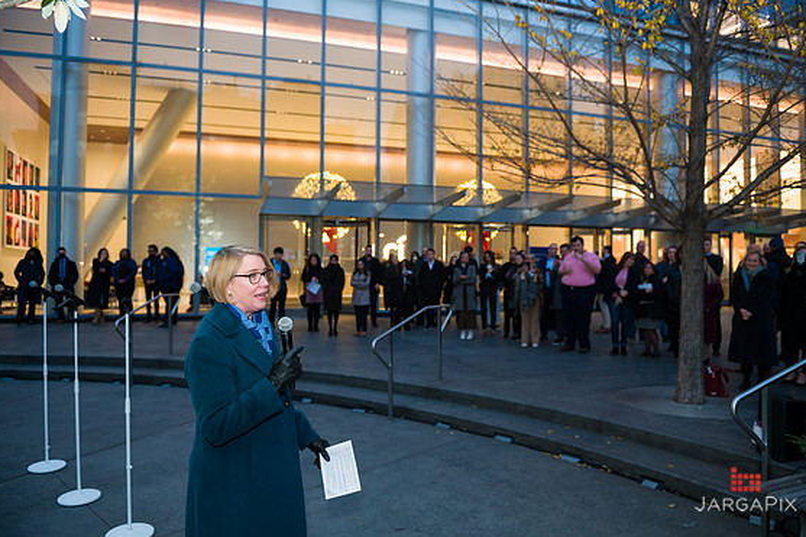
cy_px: 263
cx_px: 414
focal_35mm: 25
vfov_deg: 51.3
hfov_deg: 71.5
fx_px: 560
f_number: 4
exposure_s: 1/200
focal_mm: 24
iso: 1600
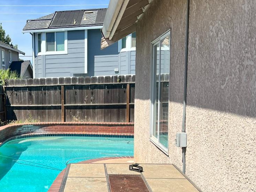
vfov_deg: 27.2
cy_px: 138
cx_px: 41
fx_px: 392
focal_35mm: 53
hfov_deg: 34.7
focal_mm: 5.7
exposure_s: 1/4274
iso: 50
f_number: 1.5
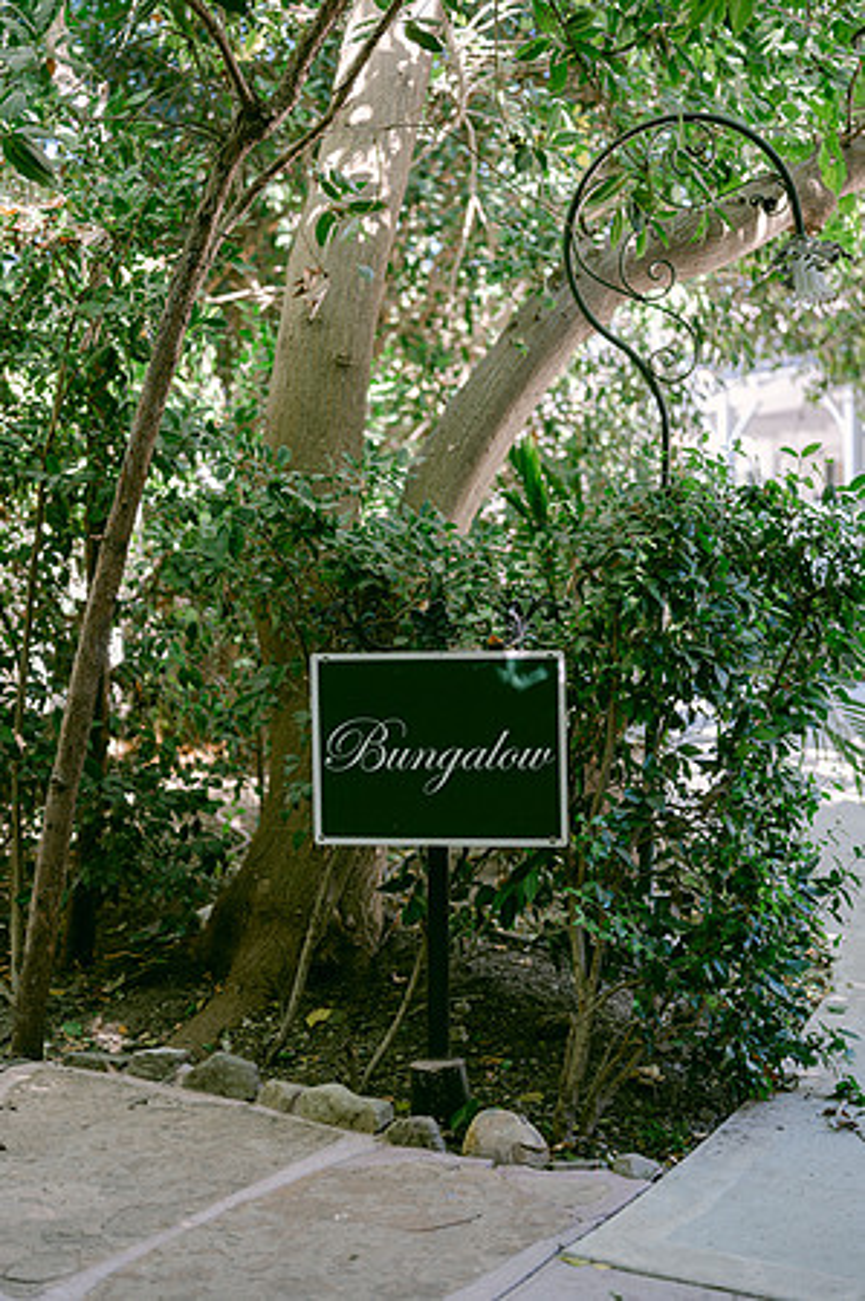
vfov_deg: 39.6
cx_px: 432
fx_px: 1806
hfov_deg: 26.9
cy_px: 650
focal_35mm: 50
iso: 180
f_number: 1.8
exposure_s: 1/125
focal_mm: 50
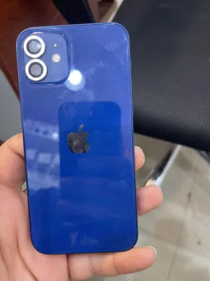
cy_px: 140
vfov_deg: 69.4
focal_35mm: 25
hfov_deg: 54.9
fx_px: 202
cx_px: 105
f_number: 1.6
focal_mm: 5.1
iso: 160
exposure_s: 1/60
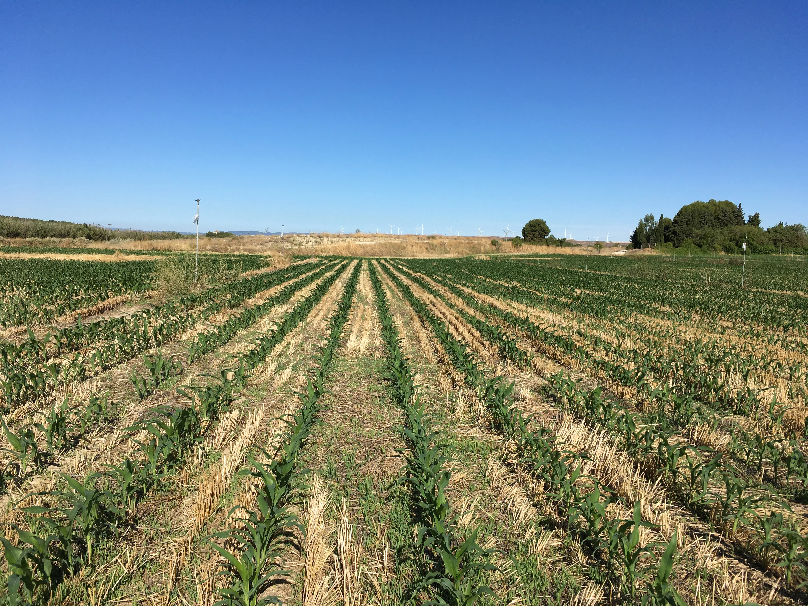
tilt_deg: -5.3
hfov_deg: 61.7
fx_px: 677
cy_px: 303
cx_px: 404
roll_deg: -1.9
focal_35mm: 29
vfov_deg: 48.2
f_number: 2.2
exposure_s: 1/2198
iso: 25
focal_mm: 4.15
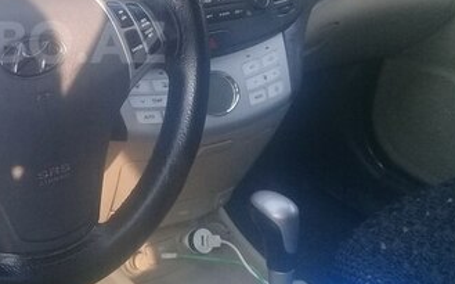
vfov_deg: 19.4
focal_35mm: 66
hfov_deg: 29.5
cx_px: 24
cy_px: 42
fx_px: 818
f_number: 2.2
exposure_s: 1/100
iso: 80
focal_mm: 3.3
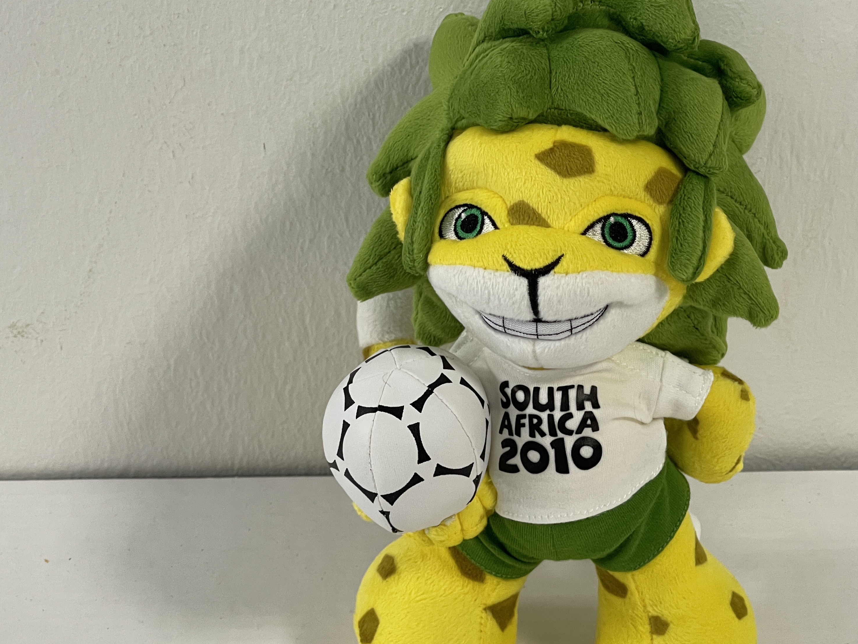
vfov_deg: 16.8
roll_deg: -2.0
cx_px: 500
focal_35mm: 88
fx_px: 2181
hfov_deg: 22.2
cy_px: 351
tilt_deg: -31.8
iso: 125
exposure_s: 1/50
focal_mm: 7.5
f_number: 2.2
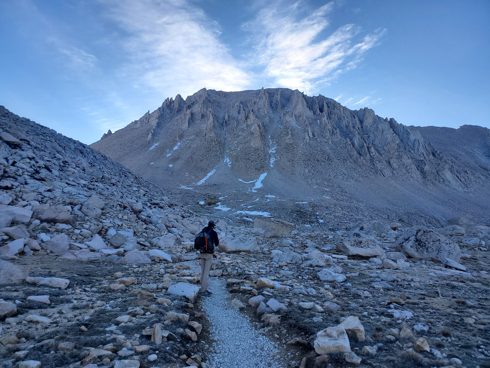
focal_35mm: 26
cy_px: 184
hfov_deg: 67.3
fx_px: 368
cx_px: 245
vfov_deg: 53.1
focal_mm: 4.3
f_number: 2.4
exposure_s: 1/645
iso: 50
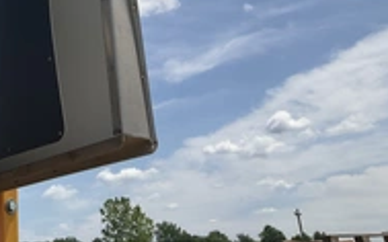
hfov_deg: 29.8
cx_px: 18
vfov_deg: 18.7
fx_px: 687
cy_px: -64
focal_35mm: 65
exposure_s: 1/2959
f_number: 1.8
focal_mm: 3
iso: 25
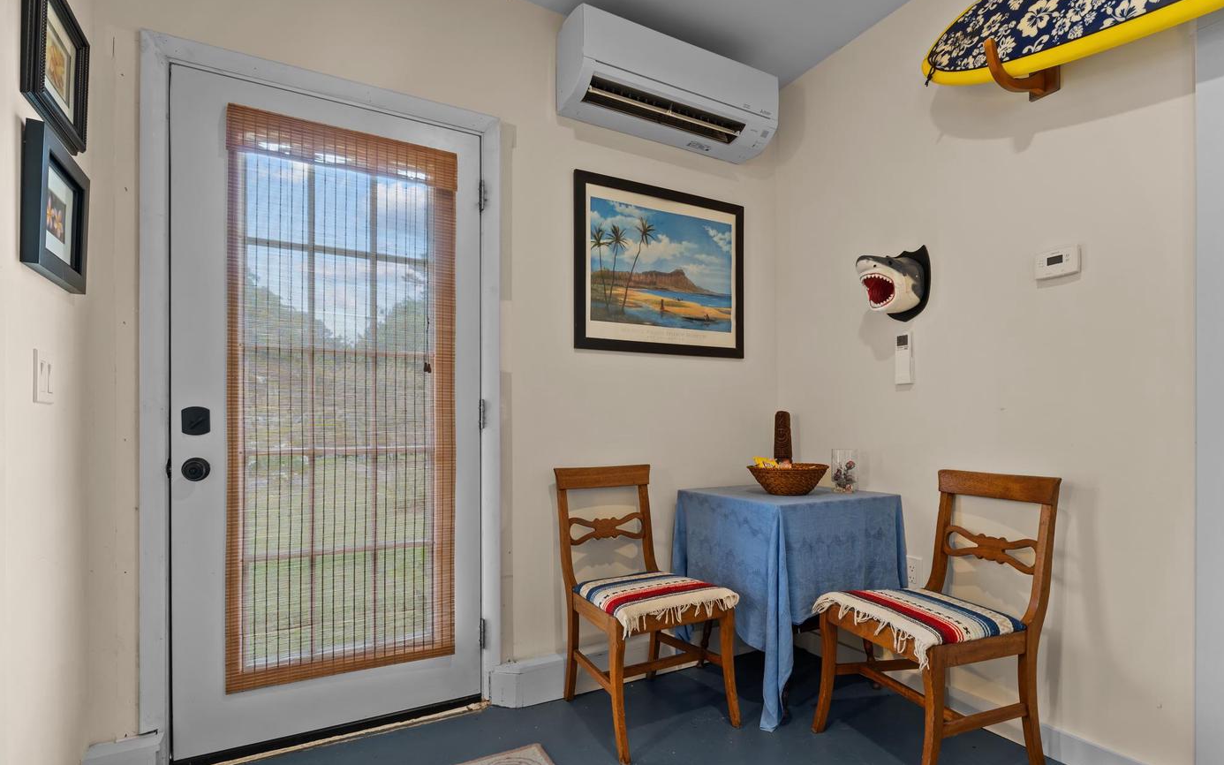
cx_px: 619
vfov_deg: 64.1
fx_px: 609
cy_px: 413
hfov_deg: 90.3
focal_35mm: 18
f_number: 7.1
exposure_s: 1/1.67
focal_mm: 11.5
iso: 250
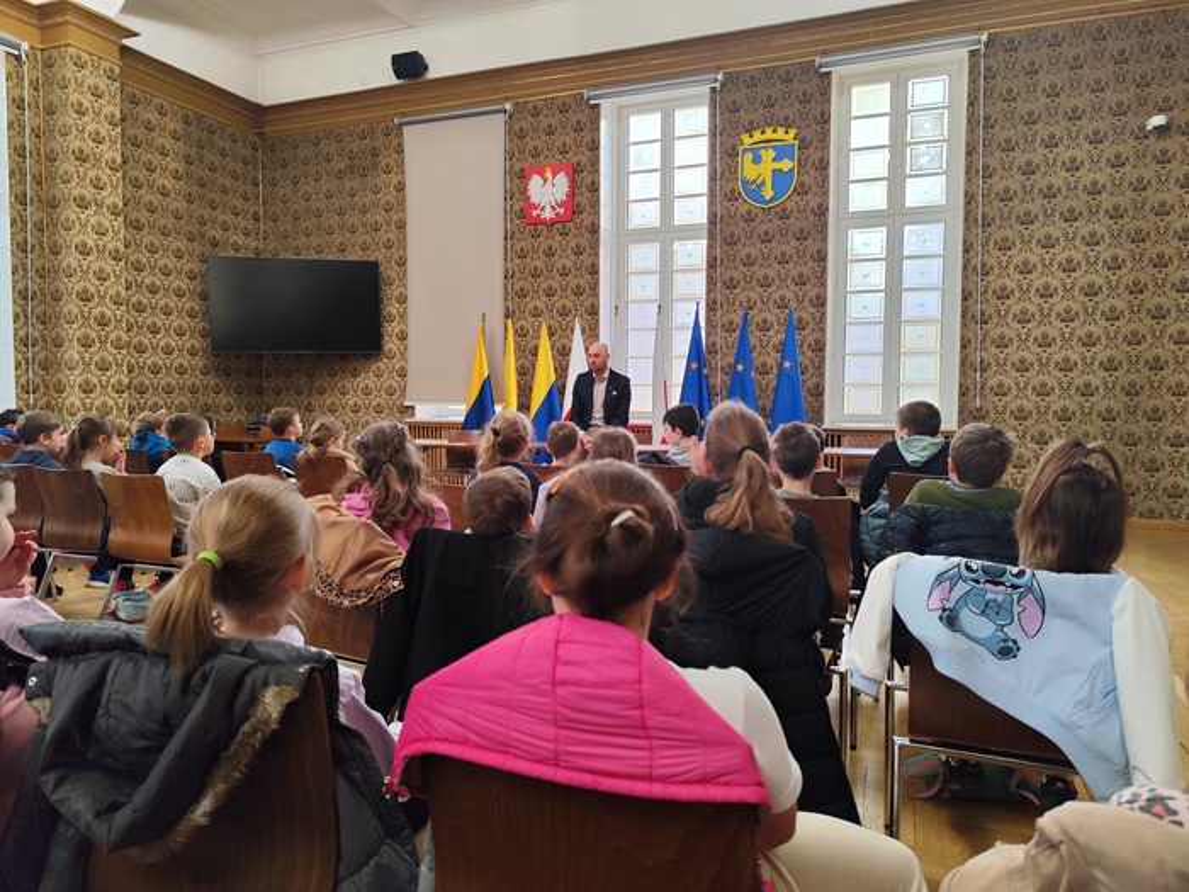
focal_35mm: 23
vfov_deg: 58.9
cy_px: 446
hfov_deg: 73.9
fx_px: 790
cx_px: 594
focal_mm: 6.19
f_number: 1.65
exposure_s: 1/100
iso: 200
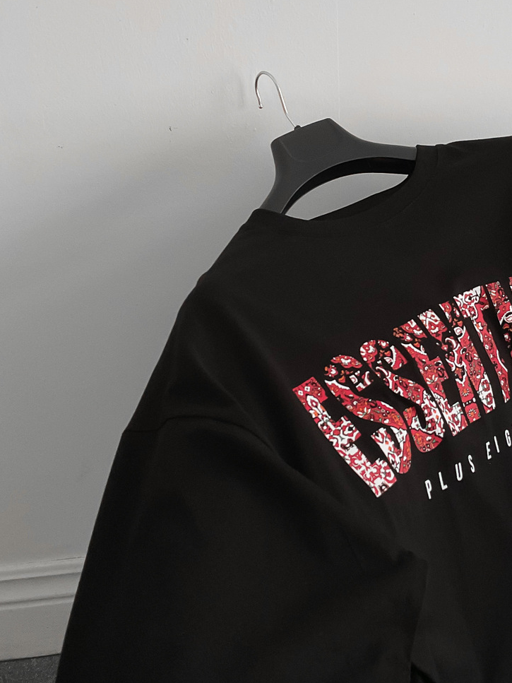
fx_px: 947
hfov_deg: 29.5
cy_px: 279
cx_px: 419
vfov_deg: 39.5
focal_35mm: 48
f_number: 1.8
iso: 64
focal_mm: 3
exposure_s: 1/120
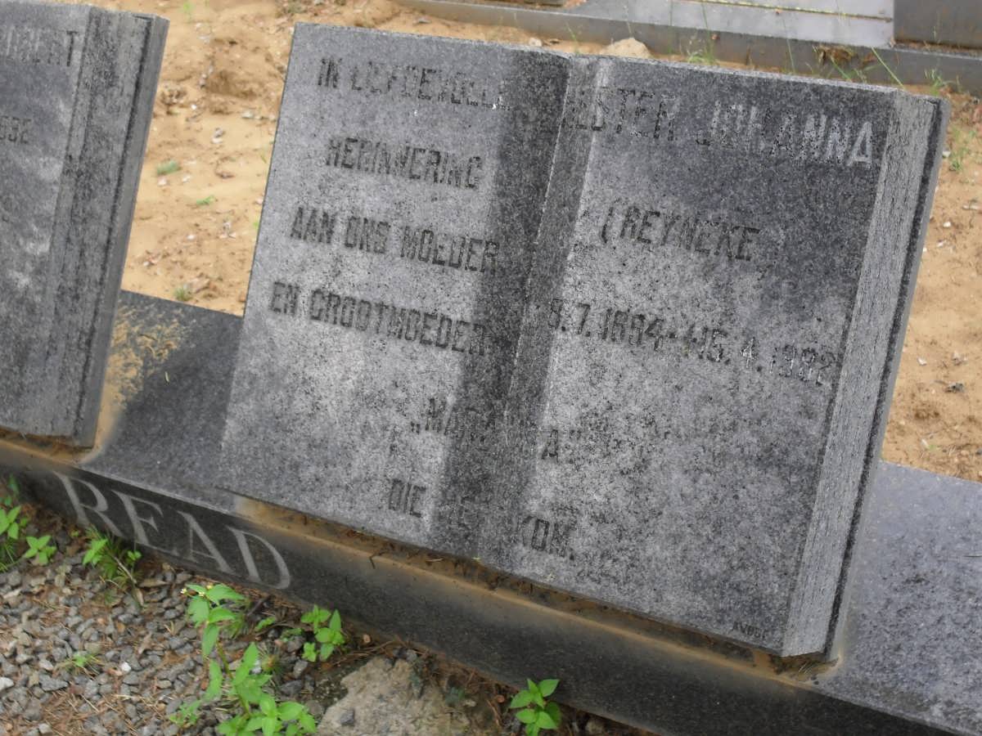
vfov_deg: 25.7
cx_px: 491
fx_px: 1617
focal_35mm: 57
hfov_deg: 33.8
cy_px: 368
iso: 100
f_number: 4.3
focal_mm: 10.1
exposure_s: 1/90
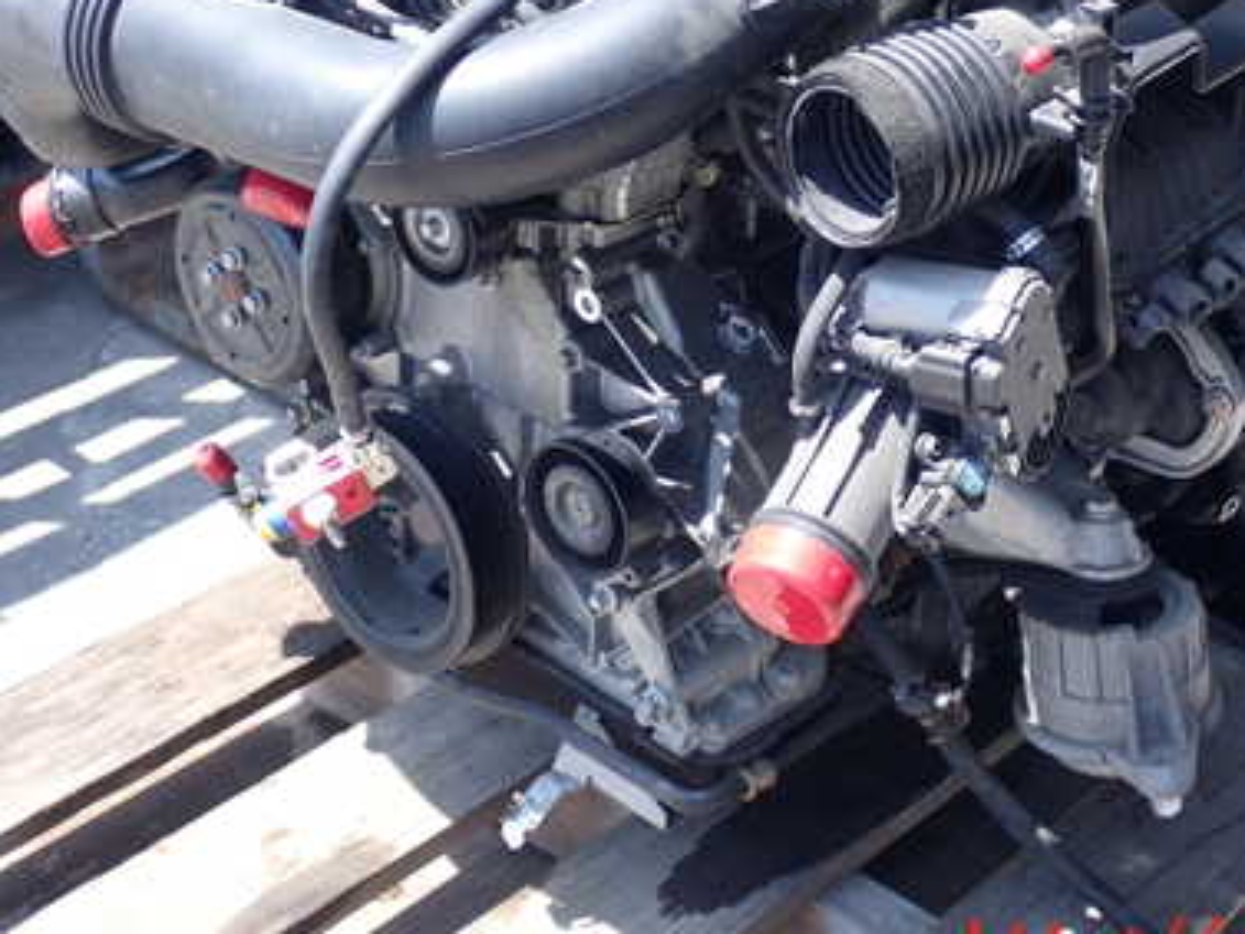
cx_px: 723
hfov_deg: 27.7
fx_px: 2518
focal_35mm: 70
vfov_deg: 20.9
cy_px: 251
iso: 100
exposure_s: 1/200
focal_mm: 7.84
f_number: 2.9
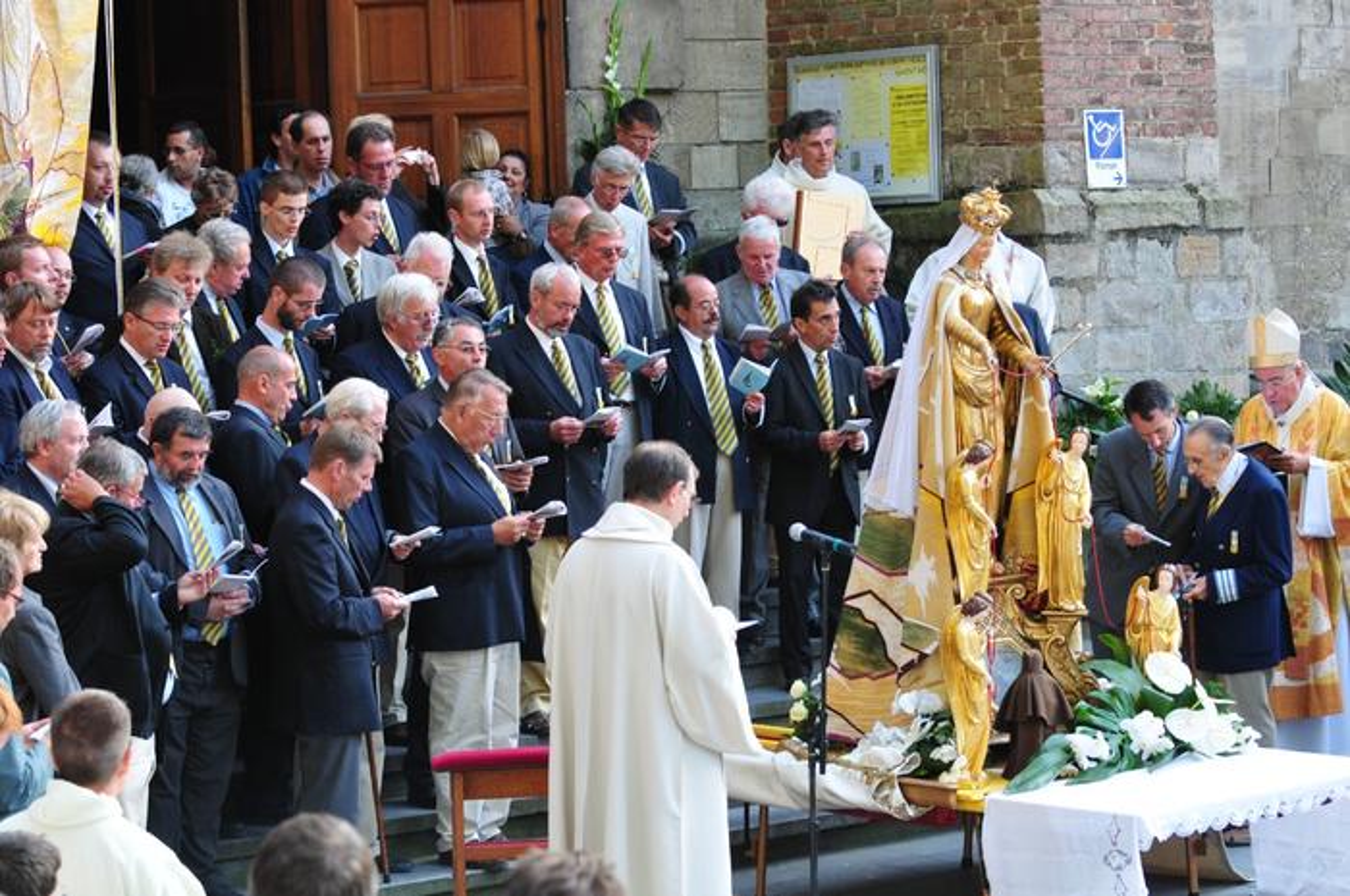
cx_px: 675
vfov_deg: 13.0
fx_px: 3933
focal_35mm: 105
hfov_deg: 19.5
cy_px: 448
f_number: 5
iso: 640
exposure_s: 1/125
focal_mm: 70
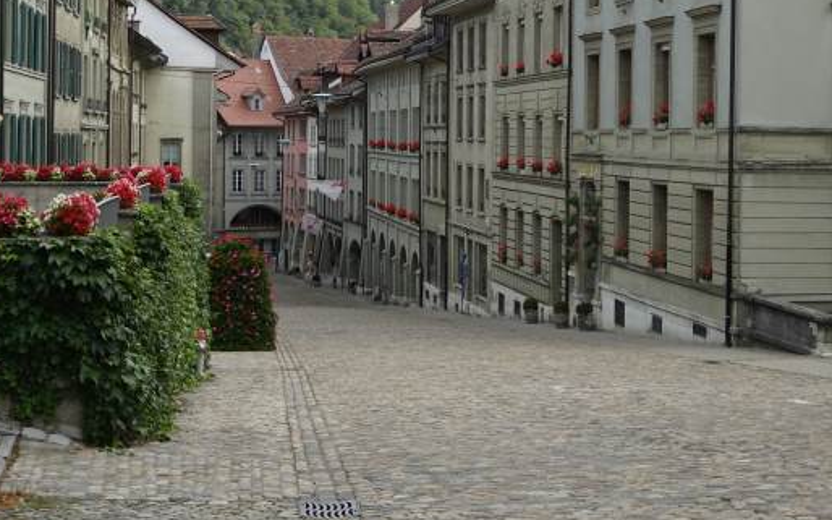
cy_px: 139
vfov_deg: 18.2
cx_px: 471
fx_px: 1610
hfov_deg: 29.0
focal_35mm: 71
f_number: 4
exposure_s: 1/320
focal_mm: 7.3
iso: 80
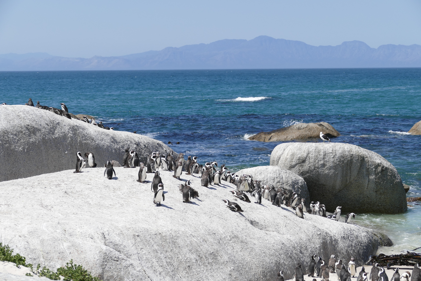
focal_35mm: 97
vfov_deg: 14.1
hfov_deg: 21.0
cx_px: 210
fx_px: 1134
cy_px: 140
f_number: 4.5
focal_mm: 35.42
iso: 125
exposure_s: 1/1600
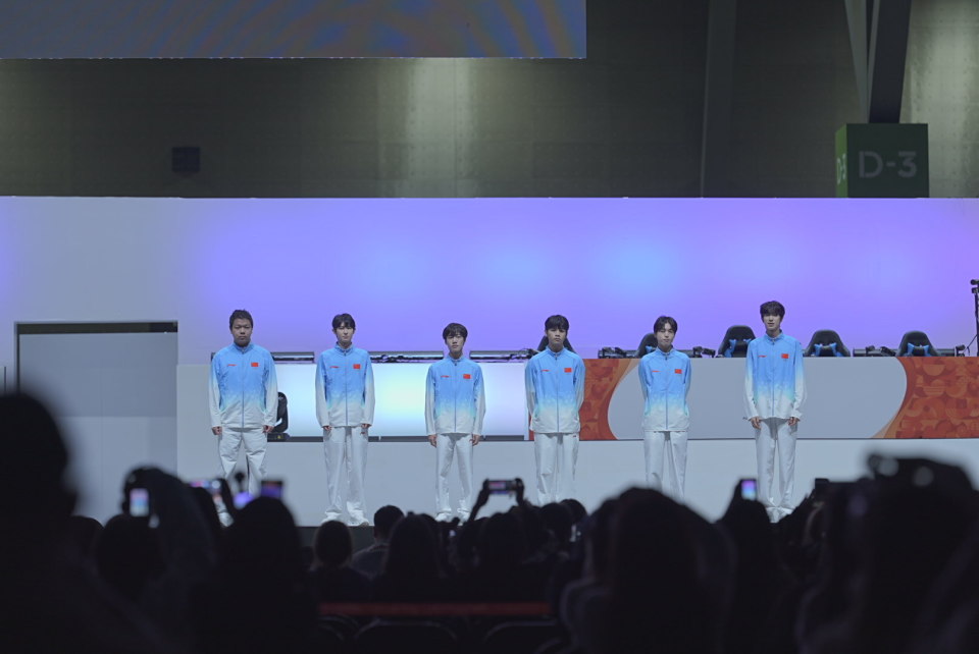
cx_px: 490
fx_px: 4083
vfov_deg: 9.2
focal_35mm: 150
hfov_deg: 13.7
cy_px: 327
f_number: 3.2
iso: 250
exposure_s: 1/160
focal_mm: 150
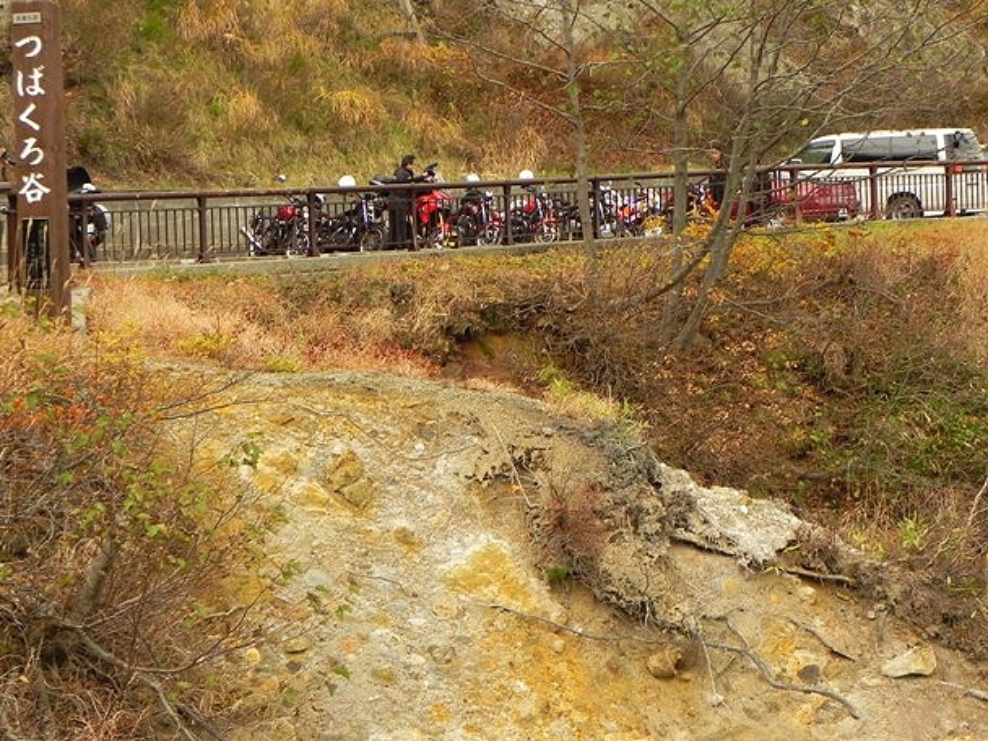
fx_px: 2997
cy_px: 370
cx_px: 494
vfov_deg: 14.1
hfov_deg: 18.7
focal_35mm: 105
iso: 200
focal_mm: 18.8
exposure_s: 1/207
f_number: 5
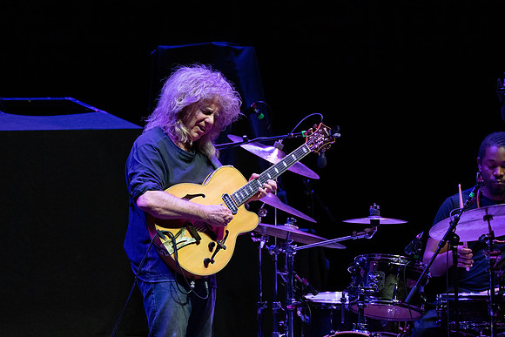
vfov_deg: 3.4
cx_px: 252
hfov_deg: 5.2
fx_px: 5612
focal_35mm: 400
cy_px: 168
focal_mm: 400
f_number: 7.1
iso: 3200
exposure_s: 1/320
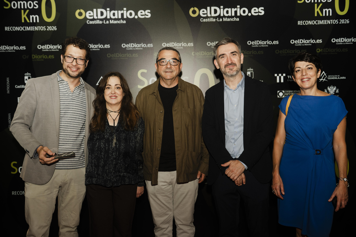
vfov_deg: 37.8
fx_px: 346
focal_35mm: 35
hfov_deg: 54.4
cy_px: 118
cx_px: 178
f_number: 4
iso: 800
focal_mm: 35
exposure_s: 1/160
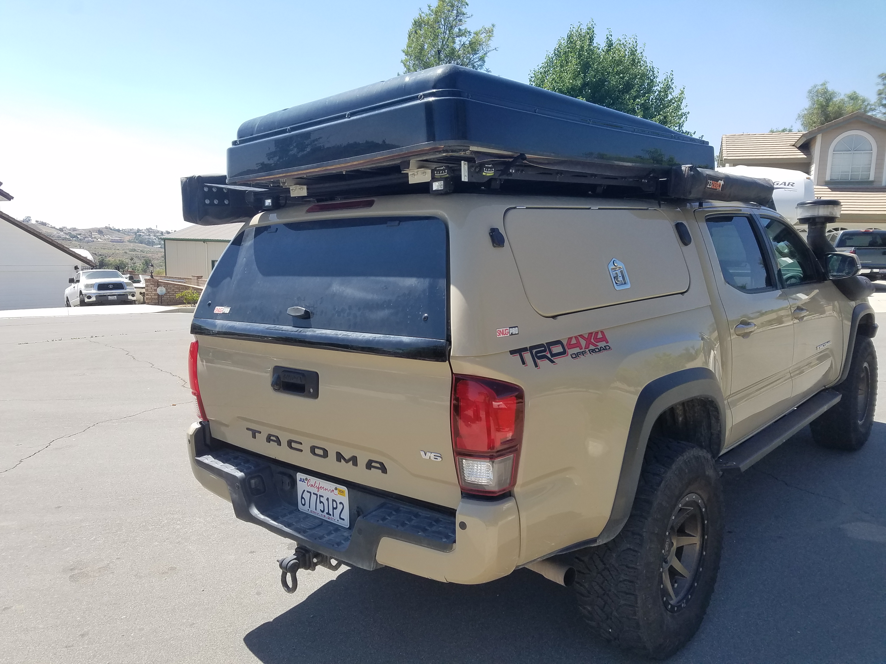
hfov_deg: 67.3
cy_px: 332
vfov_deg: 53.1
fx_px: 665
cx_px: 443
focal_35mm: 26
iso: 50
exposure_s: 1/1252
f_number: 1.7
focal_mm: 4.2
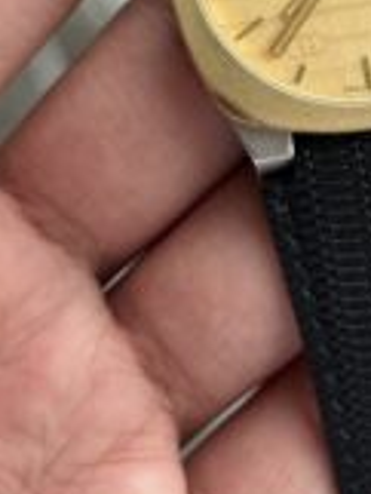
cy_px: 71
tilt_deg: -61.5
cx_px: 359
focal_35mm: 119
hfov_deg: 12.3
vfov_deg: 16.4
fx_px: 1698
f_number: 1.78
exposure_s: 1/314
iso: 64
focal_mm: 6.86
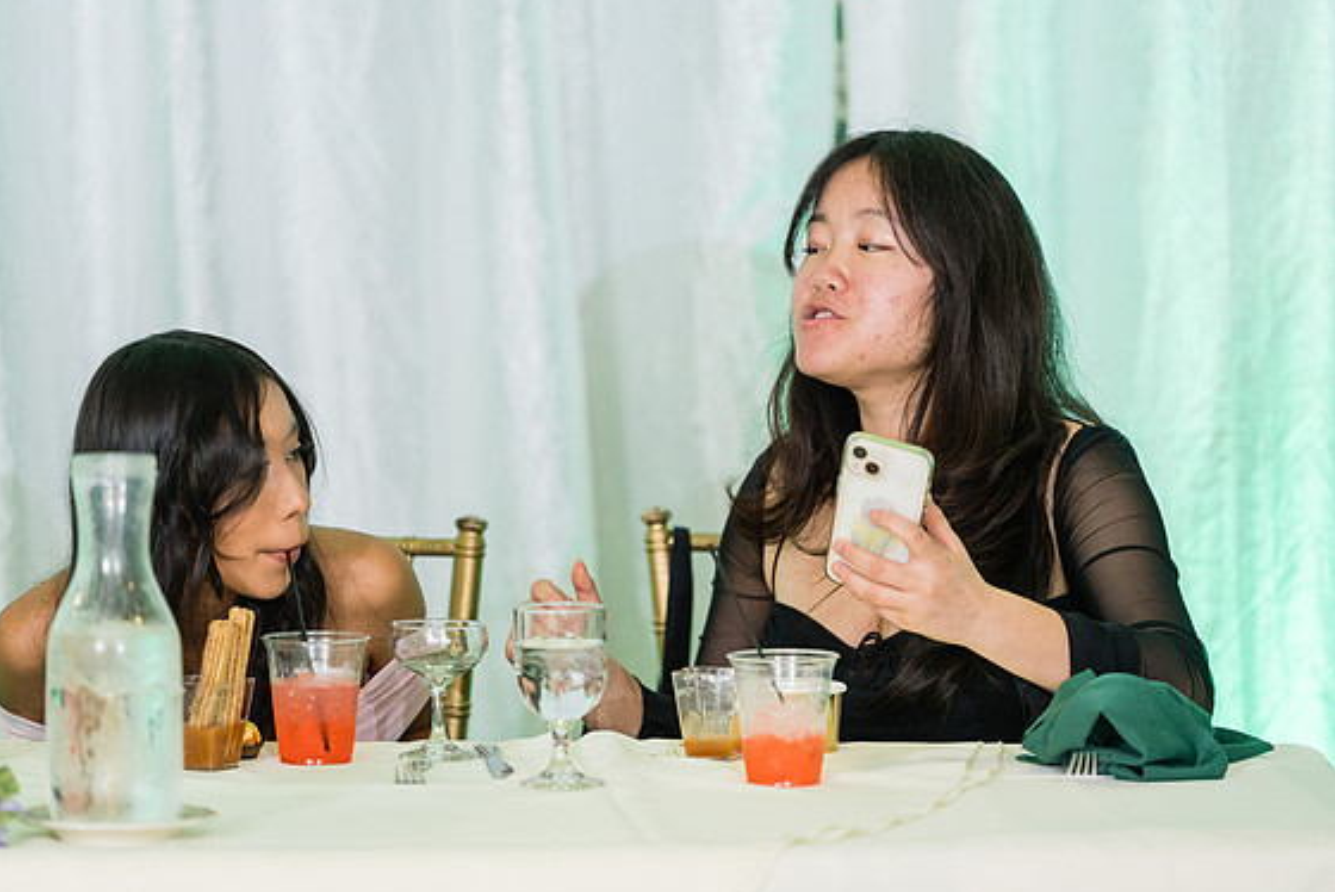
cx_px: 646
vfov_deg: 6.6
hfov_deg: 9.9
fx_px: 7680
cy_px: 452
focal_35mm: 207
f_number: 2.8
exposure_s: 1/250
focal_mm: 200
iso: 1600
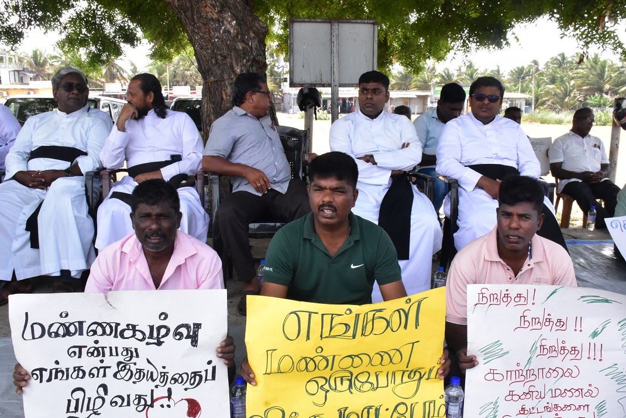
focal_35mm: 37
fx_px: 644
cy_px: 229
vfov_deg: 35.9
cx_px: 324
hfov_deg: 51.9
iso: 2000
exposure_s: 1/200
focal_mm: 22
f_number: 18
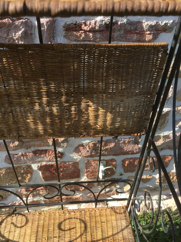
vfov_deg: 61.7
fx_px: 202
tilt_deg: -35.7
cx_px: 90
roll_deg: -2.2
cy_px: 121
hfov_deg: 48.2
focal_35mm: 29
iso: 25
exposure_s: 1/574
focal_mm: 4.15
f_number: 2.2
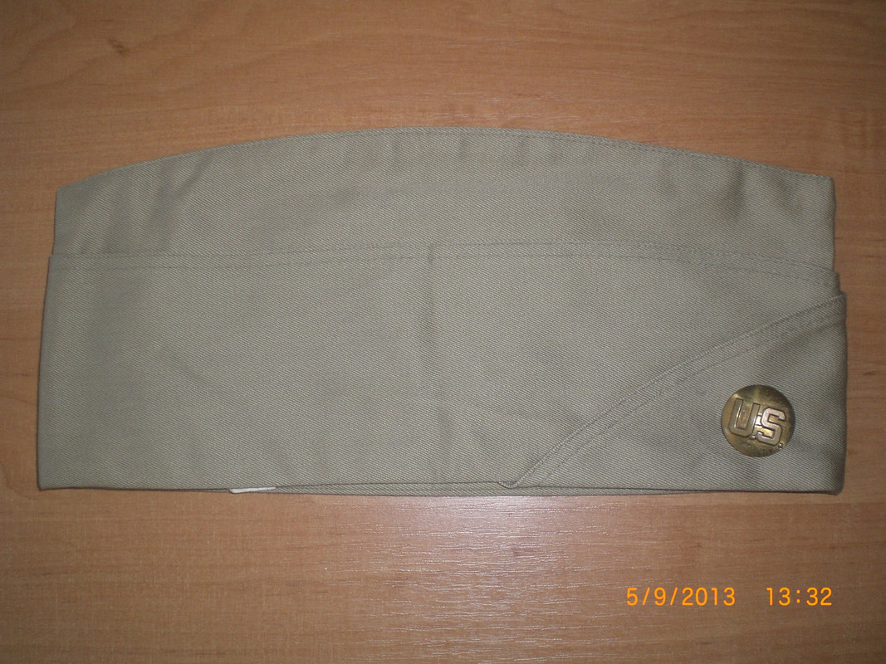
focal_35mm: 38
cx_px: 443
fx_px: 973
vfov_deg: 37.7
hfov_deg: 49.0
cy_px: 332
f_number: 3.1
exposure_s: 1/60
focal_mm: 6.3
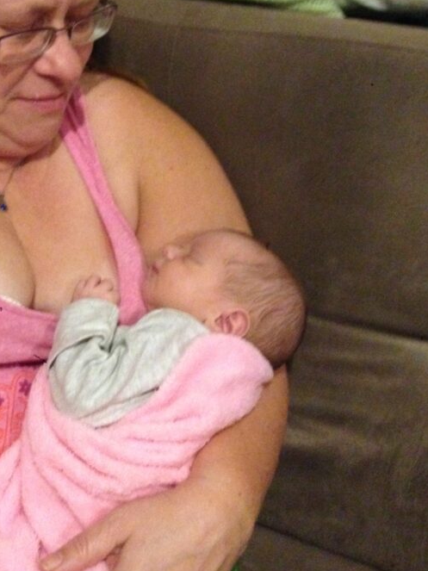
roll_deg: +3.1
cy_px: 232
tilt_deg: -37.5
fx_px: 841
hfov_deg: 28.3
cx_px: 135
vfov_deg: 37.4
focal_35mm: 51
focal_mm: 4.12
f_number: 2.4
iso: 800
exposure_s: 1/15
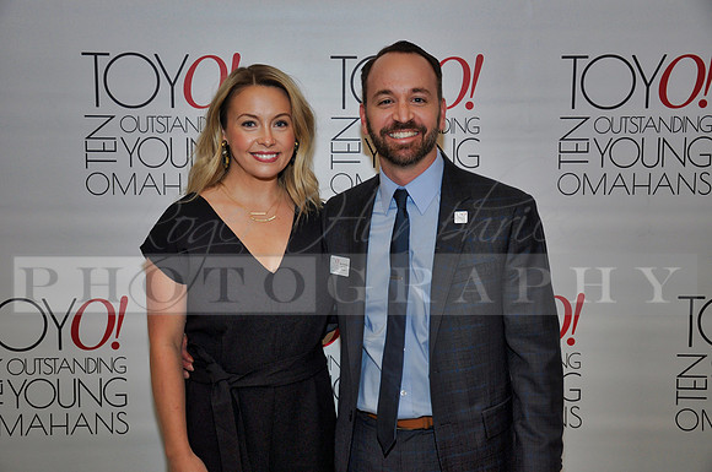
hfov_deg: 41.2
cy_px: 236
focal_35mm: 48
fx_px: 948
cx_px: 356
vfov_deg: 28.0
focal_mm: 32
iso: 200
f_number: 4
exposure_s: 1/60
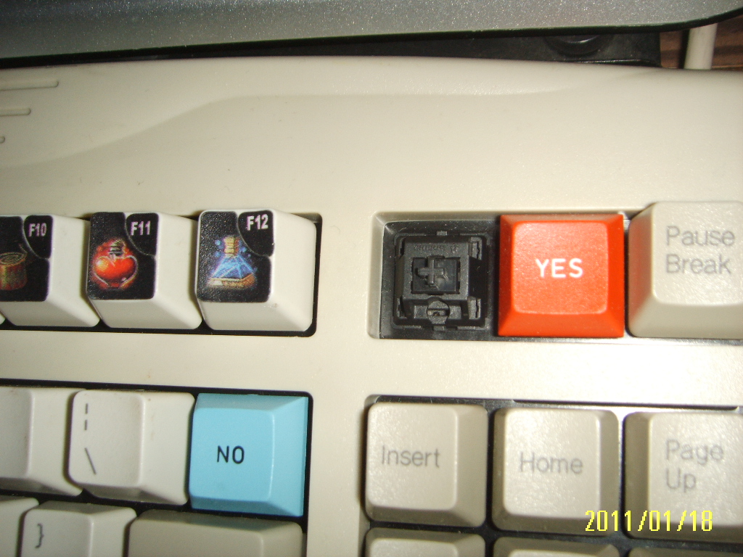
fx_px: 837
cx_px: 372
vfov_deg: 36.8
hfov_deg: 47.9
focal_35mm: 39
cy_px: 278
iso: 100
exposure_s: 1/45
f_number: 3.5
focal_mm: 6.6
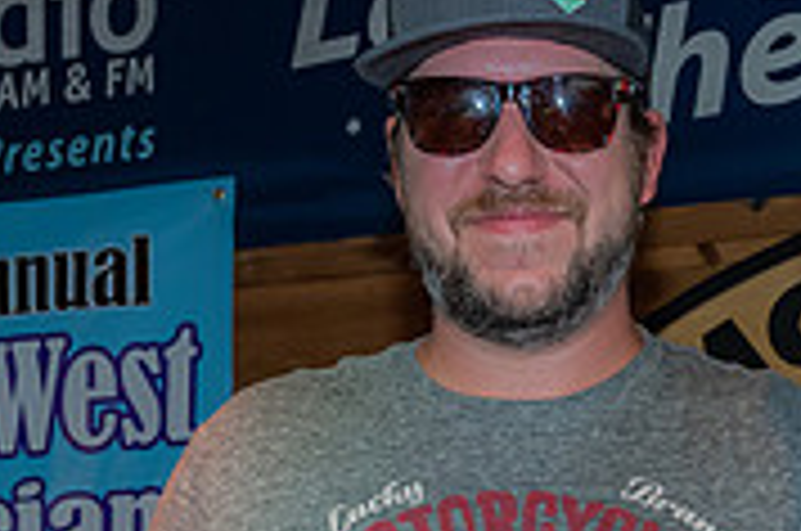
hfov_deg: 15.1
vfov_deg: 9.8
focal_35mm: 135
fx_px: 2998
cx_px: 711
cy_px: 853
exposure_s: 1/160
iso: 800
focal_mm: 31
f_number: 5.6
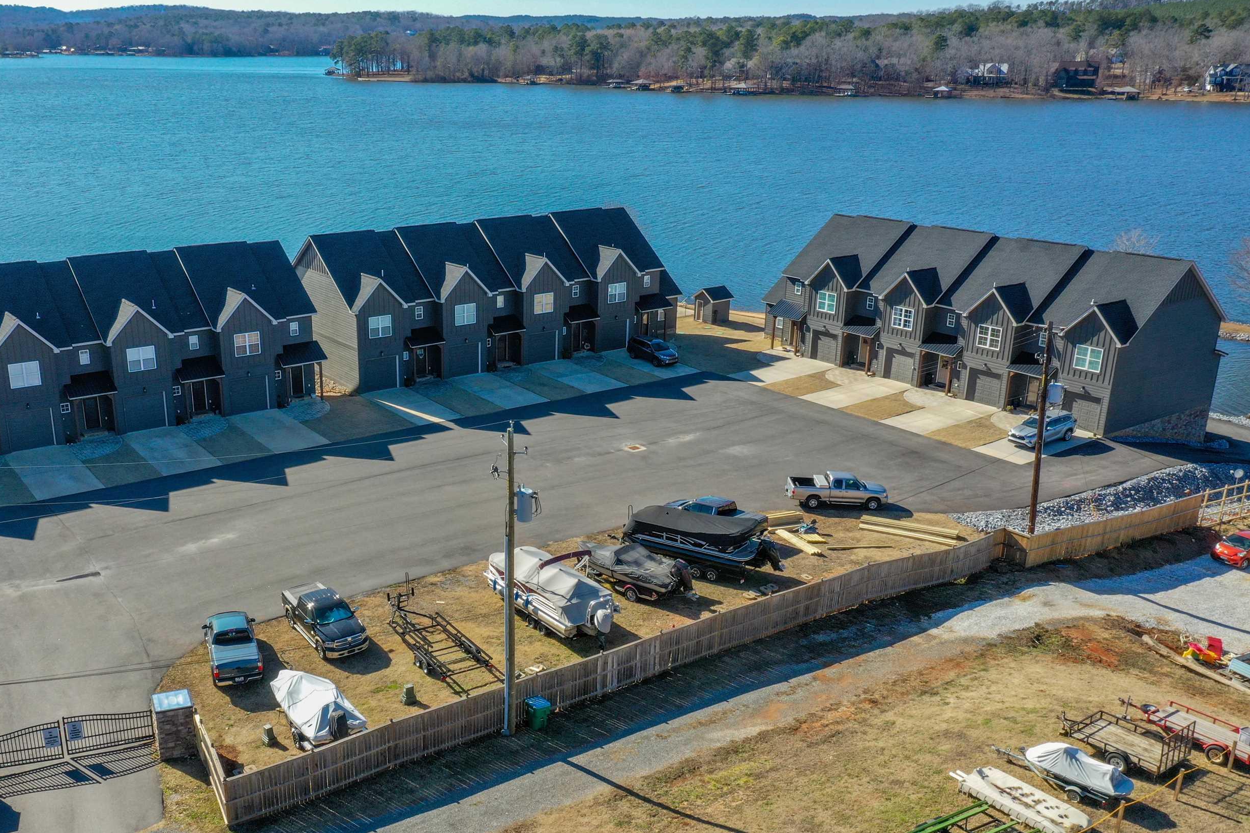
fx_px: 1215
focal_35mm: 35
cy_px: 508
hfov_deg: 54.1
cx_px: 501
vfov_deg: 37.7
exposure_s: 1/100
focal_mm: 10.26
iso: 100
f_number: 10
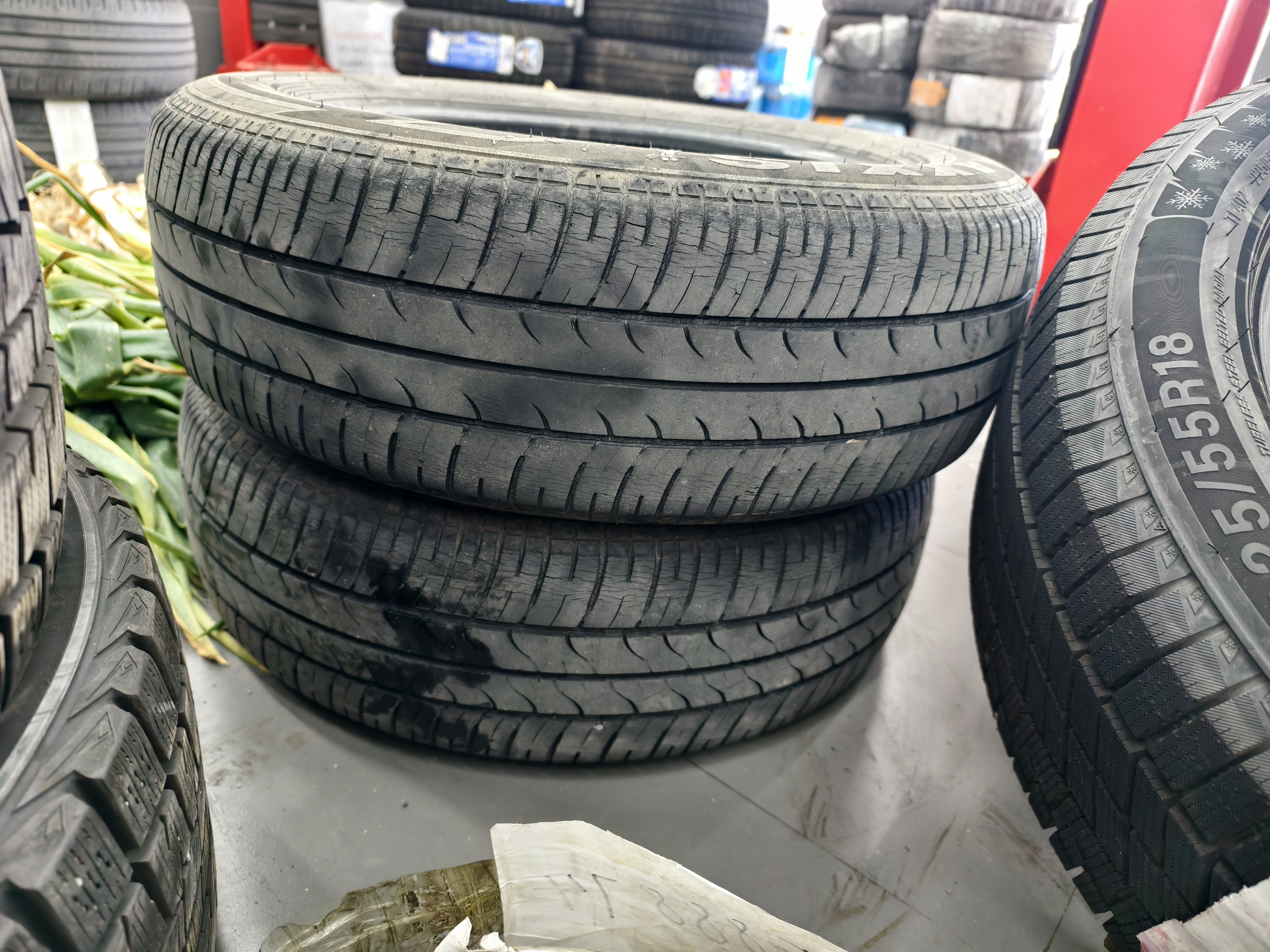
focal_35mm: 23
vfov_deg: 58.9
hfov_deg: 73.9
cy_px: 476
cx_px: 635
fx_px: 844
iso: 363
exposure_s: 1/100
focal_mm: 6.54
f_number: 1.57
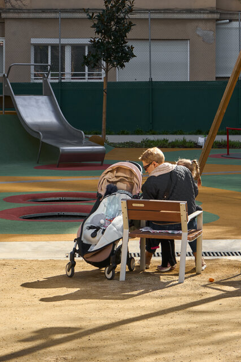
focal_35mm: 109
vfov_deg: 18.7
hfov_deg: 12.5
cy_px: 150
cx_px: 179
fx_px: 1094
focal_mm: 70
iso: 200
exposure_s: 1/200
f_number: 10
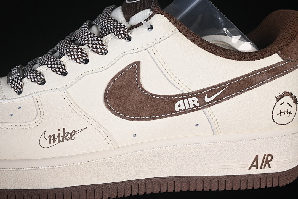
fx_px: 621
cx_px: 149
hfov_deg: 27.0
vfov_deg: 18.2
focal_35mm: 75
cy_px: 100
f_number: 7.1
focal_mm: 50
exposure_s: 1/80
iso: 160
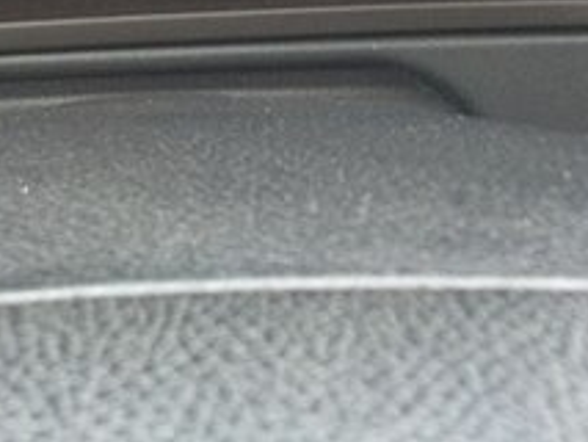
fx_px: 1530
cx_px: 3
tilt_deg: -21.6
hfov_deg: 21.0
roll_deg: +2.7
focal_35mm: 90
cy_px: -239
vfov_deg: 15.1
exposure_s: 1/33
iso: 64
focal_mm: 4.15
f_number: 2.2
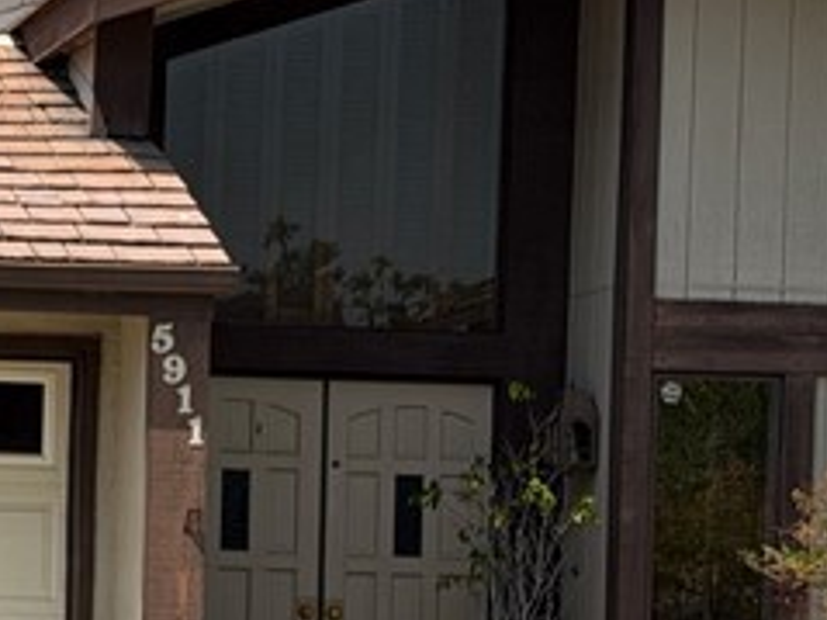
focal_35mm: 206
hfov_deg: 9.4
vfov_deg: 7.2
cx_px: -377
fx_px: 4919
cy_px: 572
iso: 64
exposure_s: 1/7143
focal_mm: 6.76
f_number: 1.78
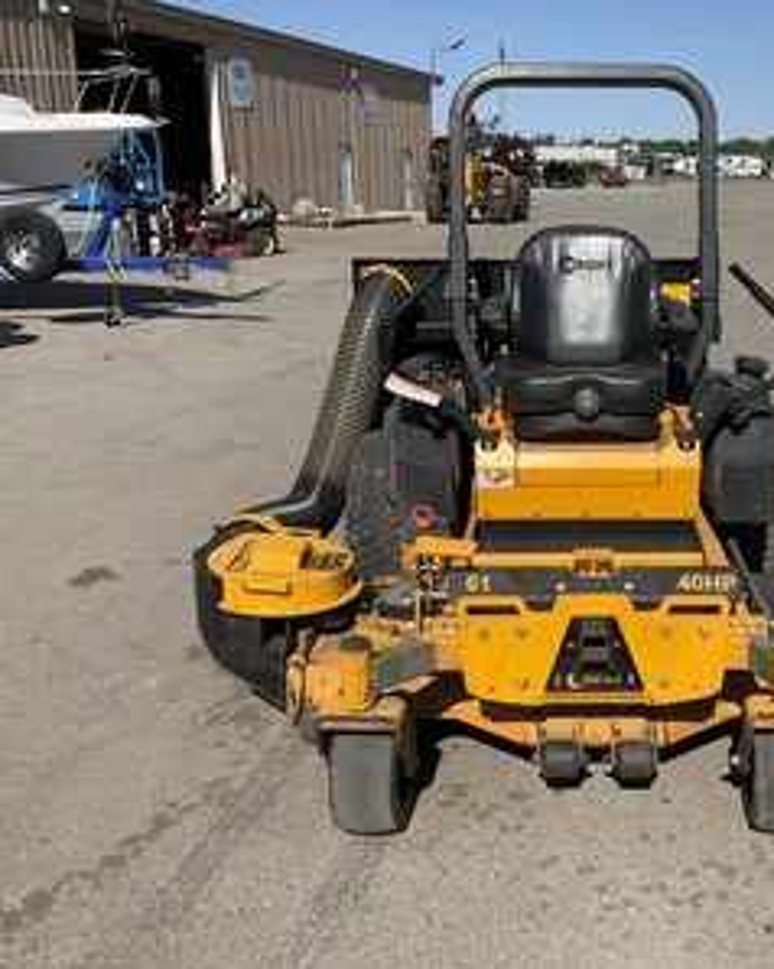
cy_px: 484
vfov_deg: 48.0
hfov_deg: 38.2
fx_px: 1089
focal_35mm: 38
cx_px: 572
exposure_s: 1/2427
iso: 25
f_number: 1.8
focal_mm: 3
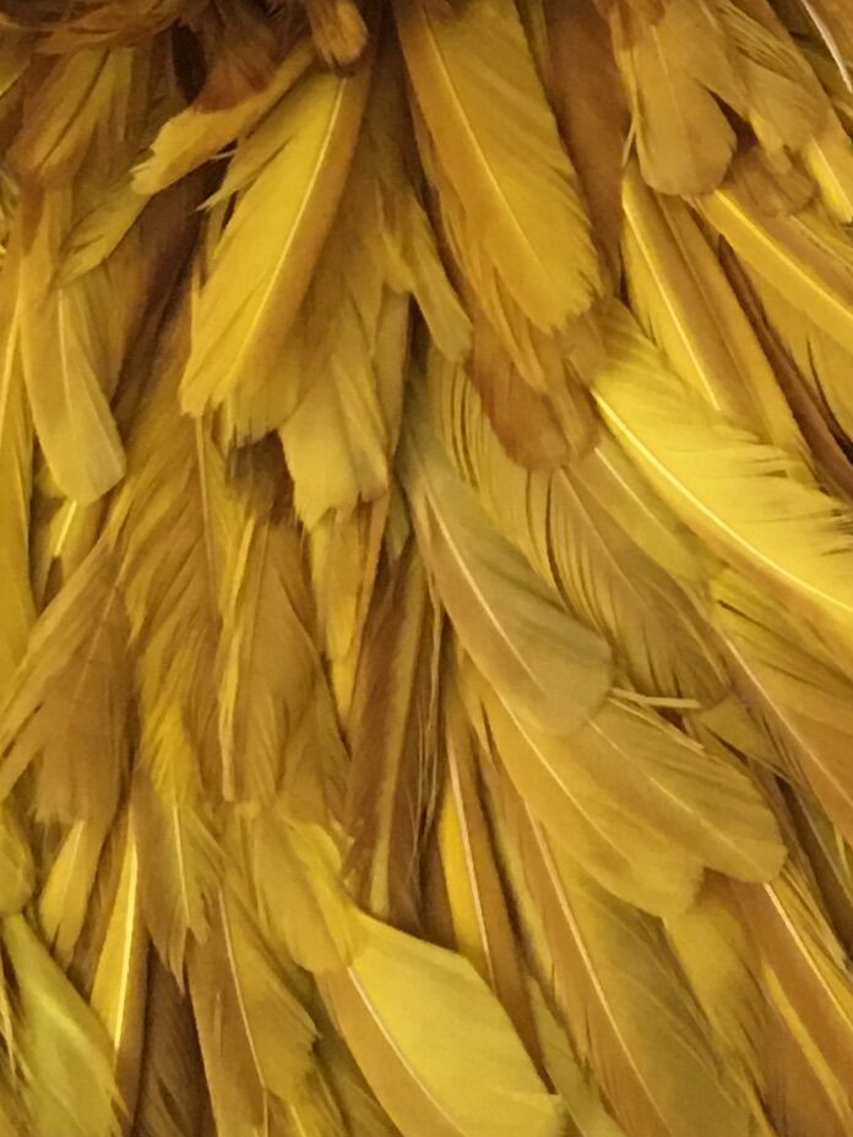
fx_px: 4140
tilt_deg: +6.6
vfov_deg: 14.8
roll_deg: -1.8
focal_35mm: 126
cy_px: -444
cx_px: 1196
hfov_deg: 11.4
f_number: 2.2
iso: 100
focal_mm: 4.15
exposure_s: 1/10
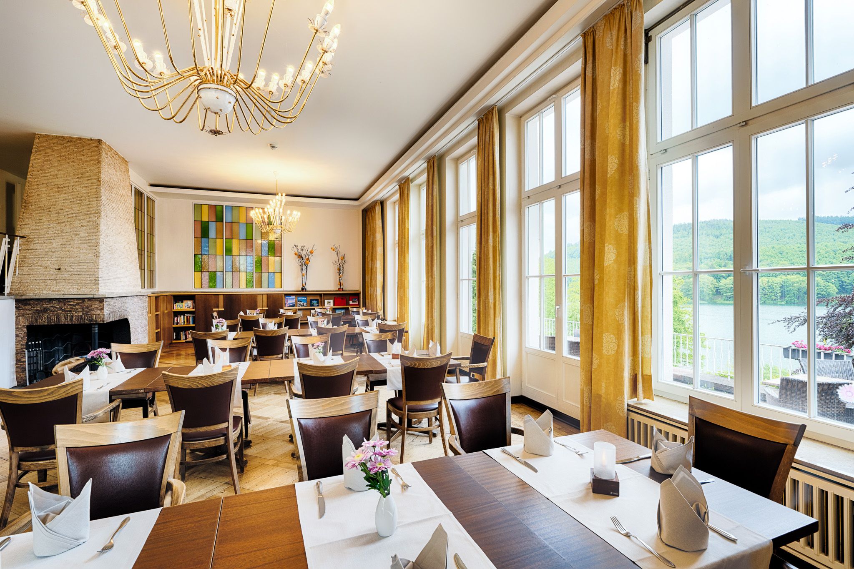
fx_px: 403
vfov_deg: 70.4
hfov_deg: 93.3
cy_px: 284
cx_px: 427
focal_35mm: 17
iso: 100
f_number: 8
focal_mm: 17
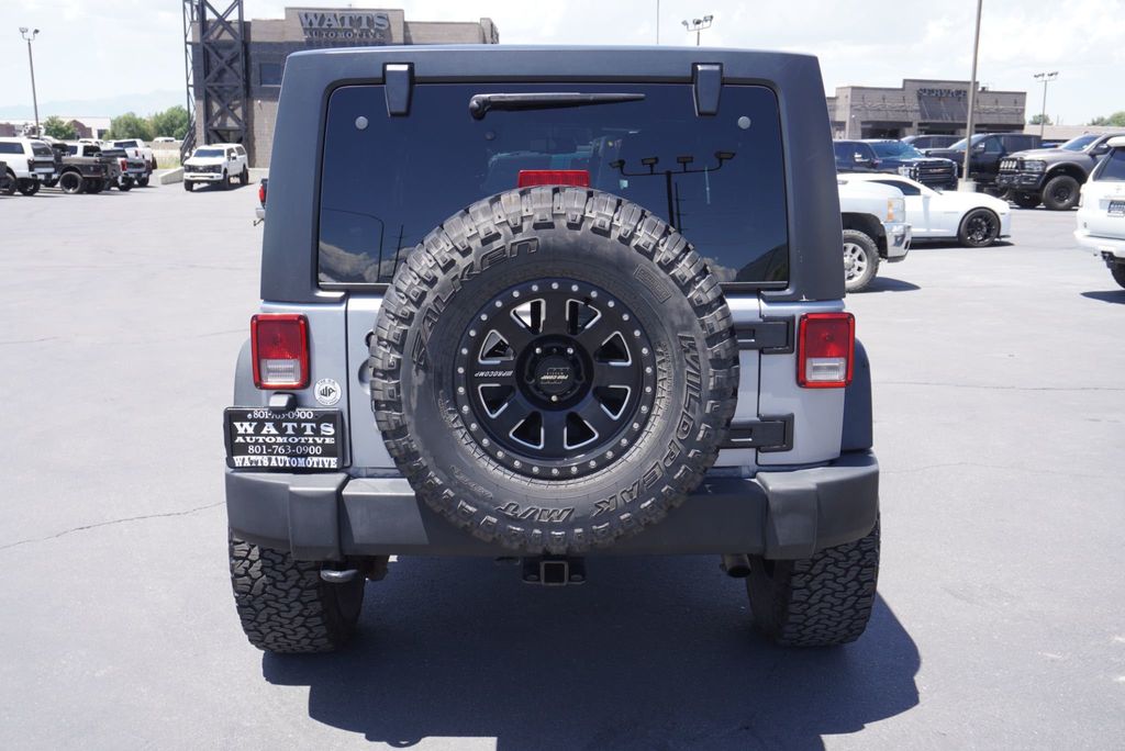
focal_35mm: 34
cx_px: 562
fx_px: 1079
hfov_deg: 55.1
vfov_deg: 38.4
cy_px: 376
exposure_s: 1/160
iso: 100
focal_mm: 23
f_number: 6.3
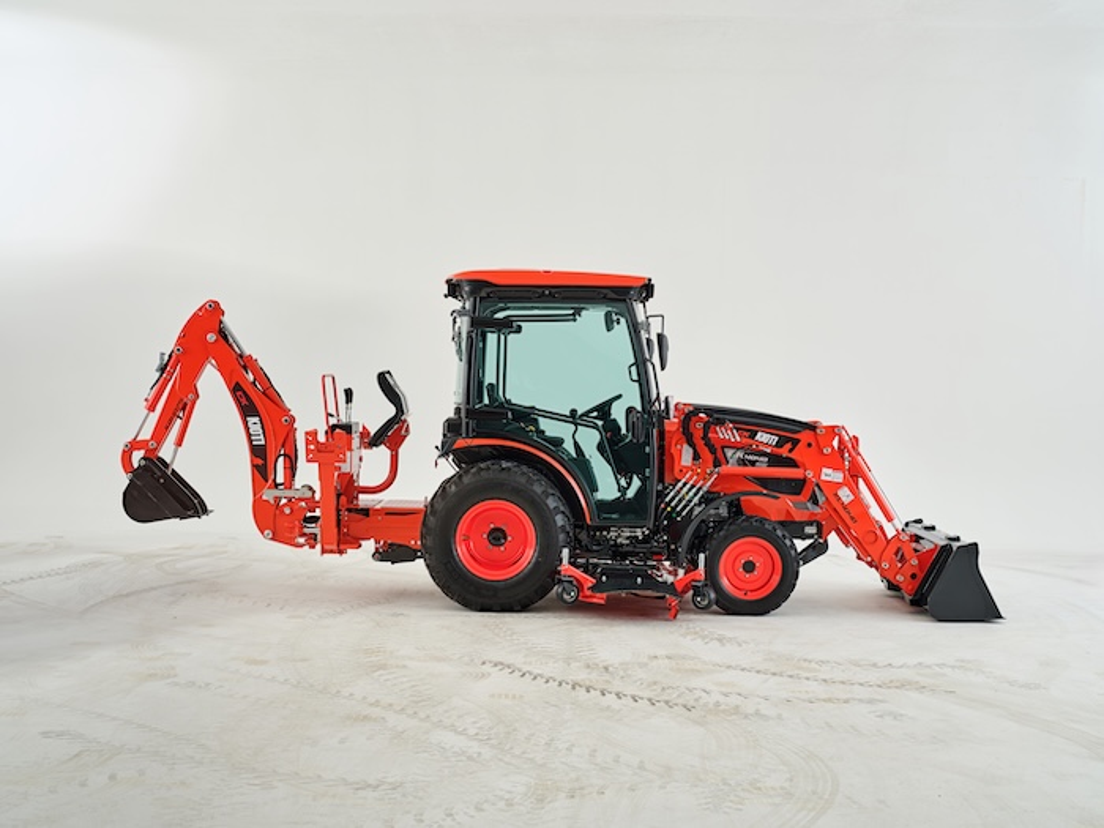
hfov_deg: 37.5
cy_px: 414
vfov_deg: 28.6
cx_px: 552
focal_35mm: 51
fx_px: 1627
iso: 100
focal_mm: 65
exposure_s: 1.3
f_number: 14
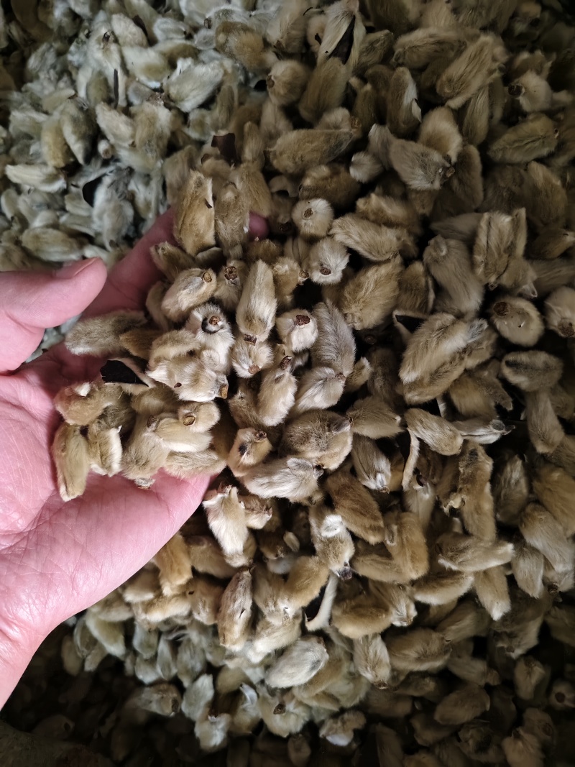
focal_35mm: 23
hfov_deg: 58.9
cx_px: 288
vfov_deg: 73.9
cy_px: 384
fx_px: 510
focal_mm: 5.56
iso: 5459
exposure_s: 1/244
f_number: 1.88
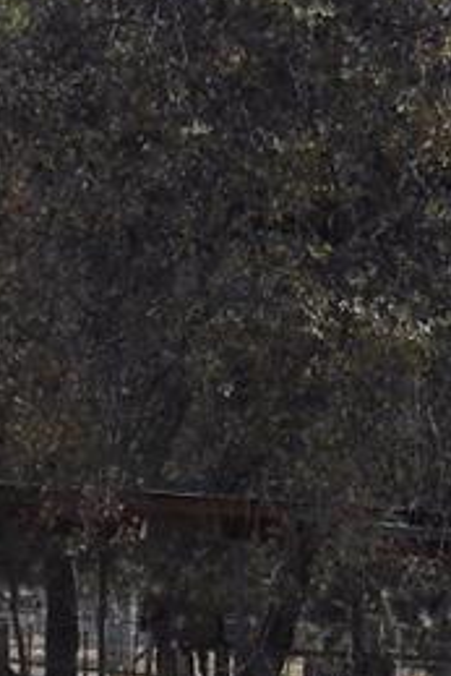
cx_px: 284
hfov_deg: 5.1
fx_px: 5085
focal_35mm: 271
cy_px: 428
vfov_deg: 7.6
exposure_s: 1/400
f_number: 4.6
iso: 80
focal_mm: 8.1
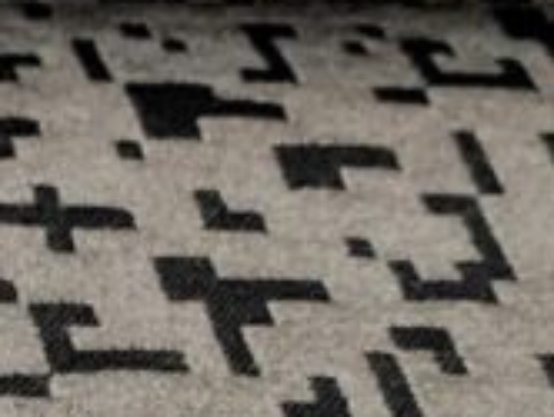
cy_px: 564
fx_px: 2564
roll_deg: -2.8
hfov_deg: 11.3
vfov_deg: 9.1
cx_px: -494
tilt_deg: -42.4
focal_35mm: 160
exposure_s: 1/50
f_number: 1.8
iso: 320
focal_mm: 4.25
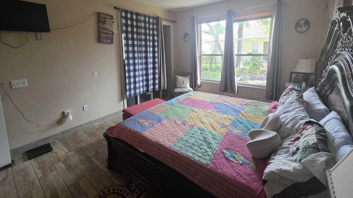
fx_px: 140
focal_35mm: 15
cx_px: 171
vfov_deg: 69.3
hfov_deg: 103.0
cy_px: 73
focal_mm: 2.2
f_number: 1.9
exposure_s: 1/240
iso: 500
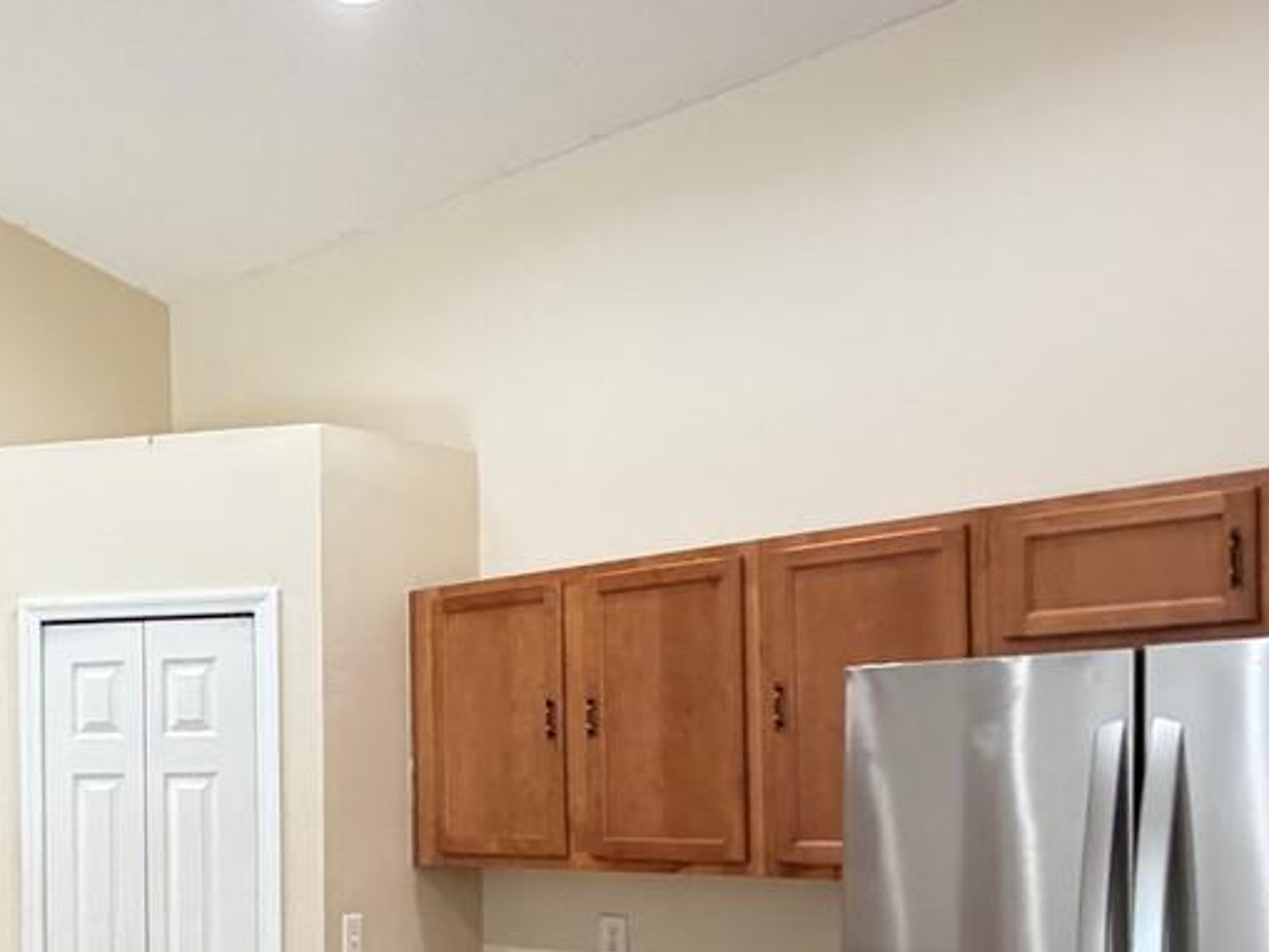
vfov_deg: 31.9
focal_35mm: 44
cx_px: -155
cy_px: 773
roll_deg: +0.7
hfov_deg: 36.0
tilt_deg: +0.7
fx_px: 1613
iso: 640
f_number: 2.2
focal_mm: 2.22
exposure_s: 1/60
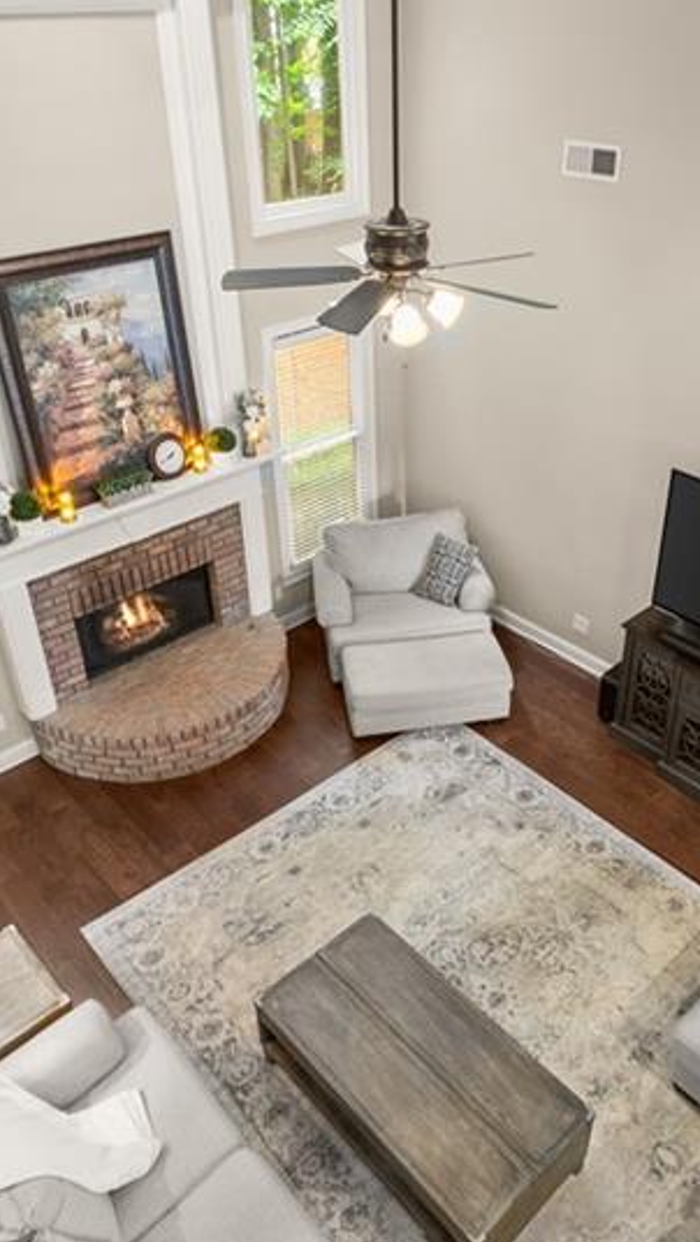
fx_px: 923
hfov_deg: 41.4
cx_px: 408
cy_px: 567
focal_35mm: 28
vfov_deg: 67.8
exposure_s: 1/1.25
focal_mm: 14
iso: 640
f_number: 7.1
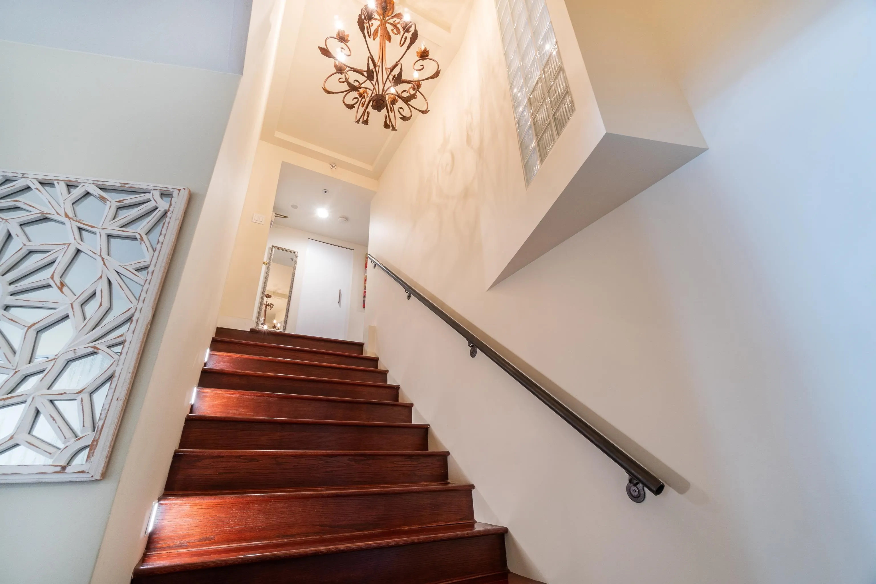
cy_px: 292
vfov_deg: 77.3
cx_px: 438
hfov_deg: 100.4
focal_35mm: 15
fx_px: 365
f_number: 8
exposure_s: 1/2
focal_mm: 10
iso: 200
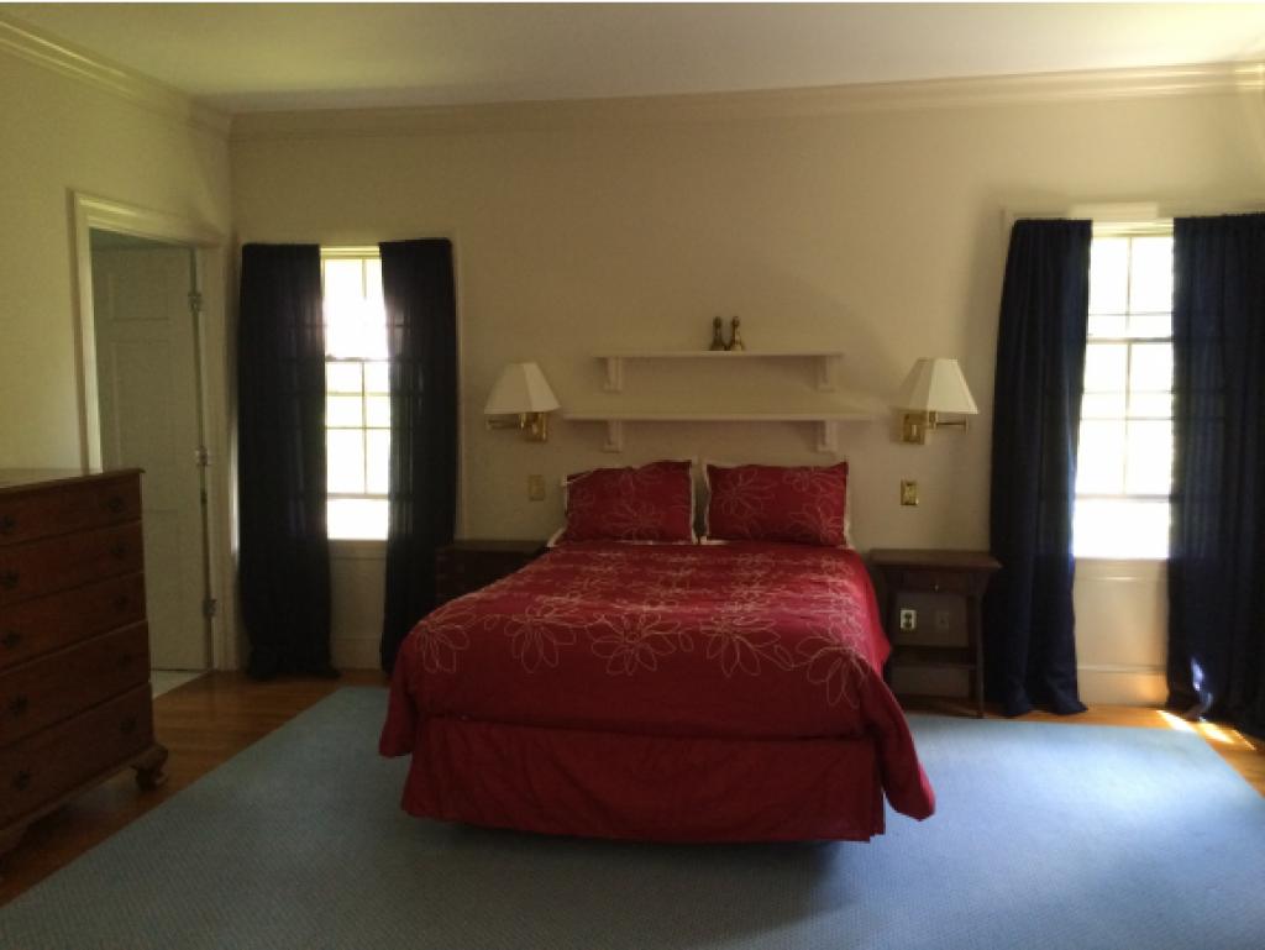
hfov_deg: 61.6
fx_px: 1060
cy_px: 475
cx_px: 632
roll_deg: +0.2
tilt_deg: -6.9
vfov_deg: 48.3
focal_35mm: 29
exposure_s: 1/30
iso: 250
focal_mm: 4.15
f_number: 2.2
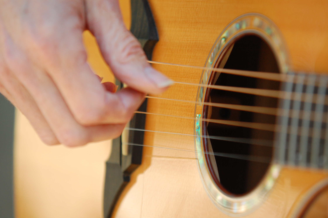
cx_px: 164
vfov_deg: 5.9
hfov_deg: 8.9
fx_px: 2116
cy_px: 109
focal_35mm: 232
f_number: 2.8
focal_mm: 155
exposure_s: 1/800
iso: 500
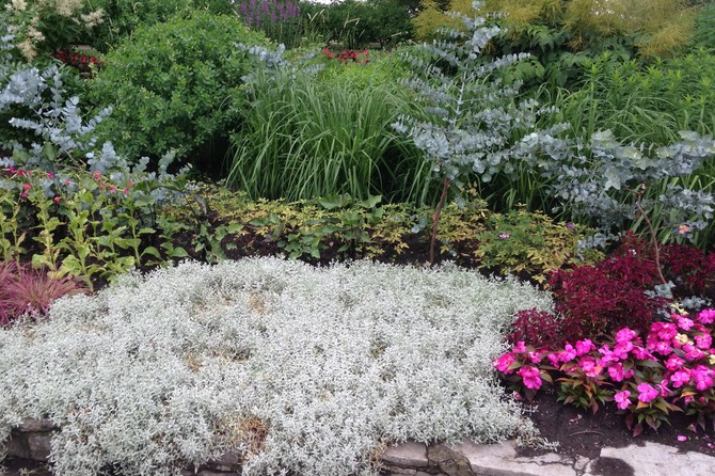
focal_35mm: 41
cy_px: 231
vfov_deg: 32.6
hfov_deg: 47.2
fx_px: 814
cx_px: 295
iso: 50
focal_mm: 4.12
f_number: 2.4
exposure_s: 1/174
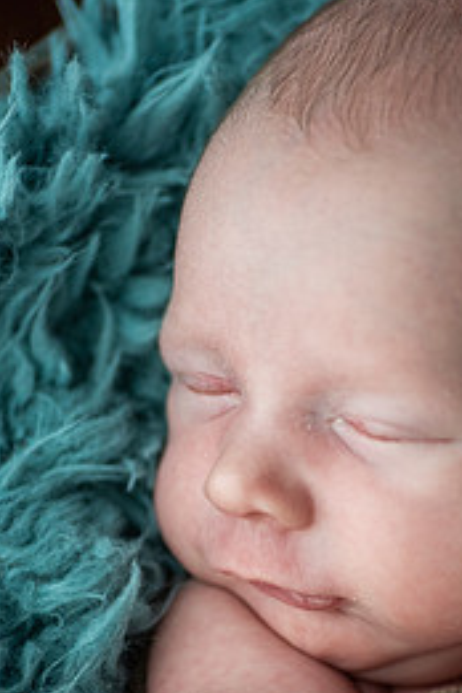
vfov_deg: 13.2
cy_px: 544
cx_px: 369
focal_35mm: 155
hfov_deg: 8.8
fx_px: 2984
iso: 1000
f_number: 3.5
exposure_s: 1/400
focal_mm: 90
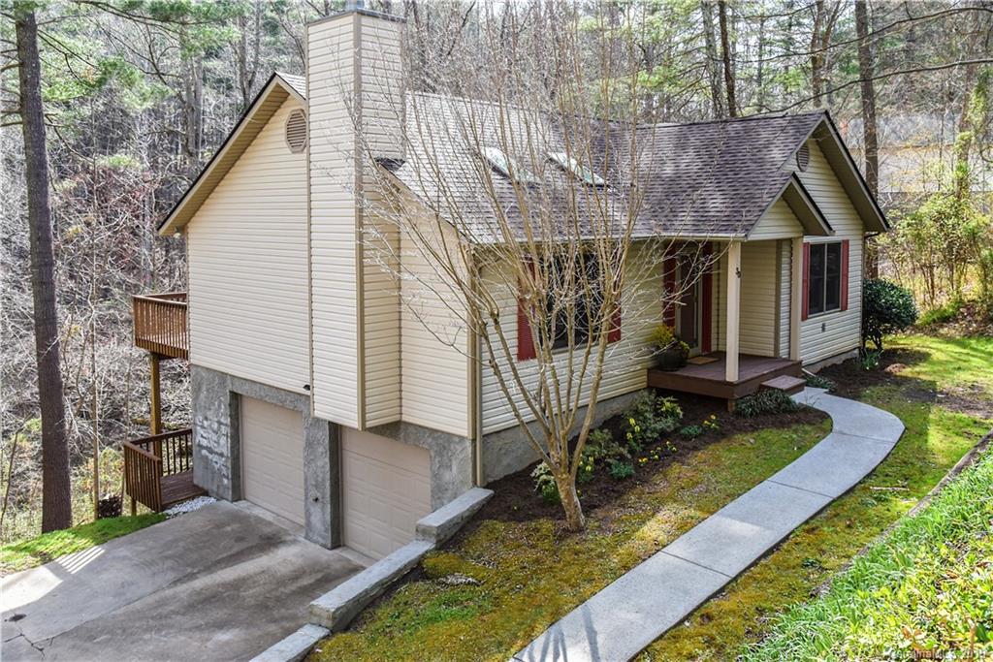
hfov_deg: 61.9
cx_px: 496
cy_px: 331
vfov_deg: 43.6
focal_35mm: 30
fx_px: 828
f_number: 7.1
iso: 1250
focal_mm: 30
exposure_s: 1/200
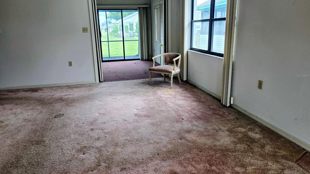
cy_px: 75
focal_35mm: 26
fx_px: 214
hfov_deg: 71.9
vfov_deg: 44.3
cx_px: 154
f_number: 1.8
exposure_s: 1/180
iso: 40
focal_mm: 5.4
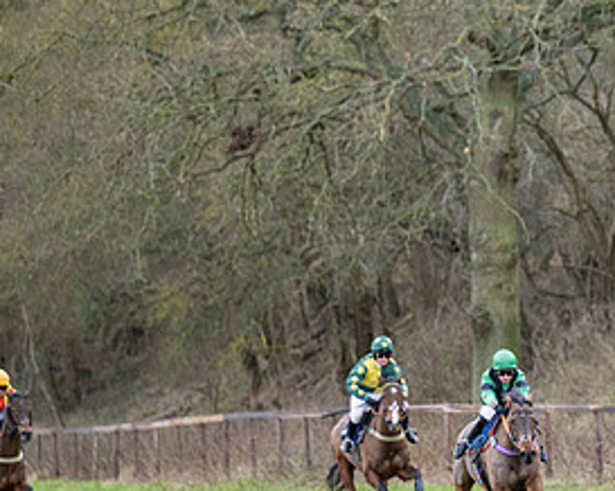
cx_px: 699
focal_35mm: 338
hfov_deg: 5.7
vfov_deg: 4.6
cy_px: 397
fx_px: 6148
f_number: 2.8
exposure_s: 1/1600
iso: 1000
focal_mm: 120
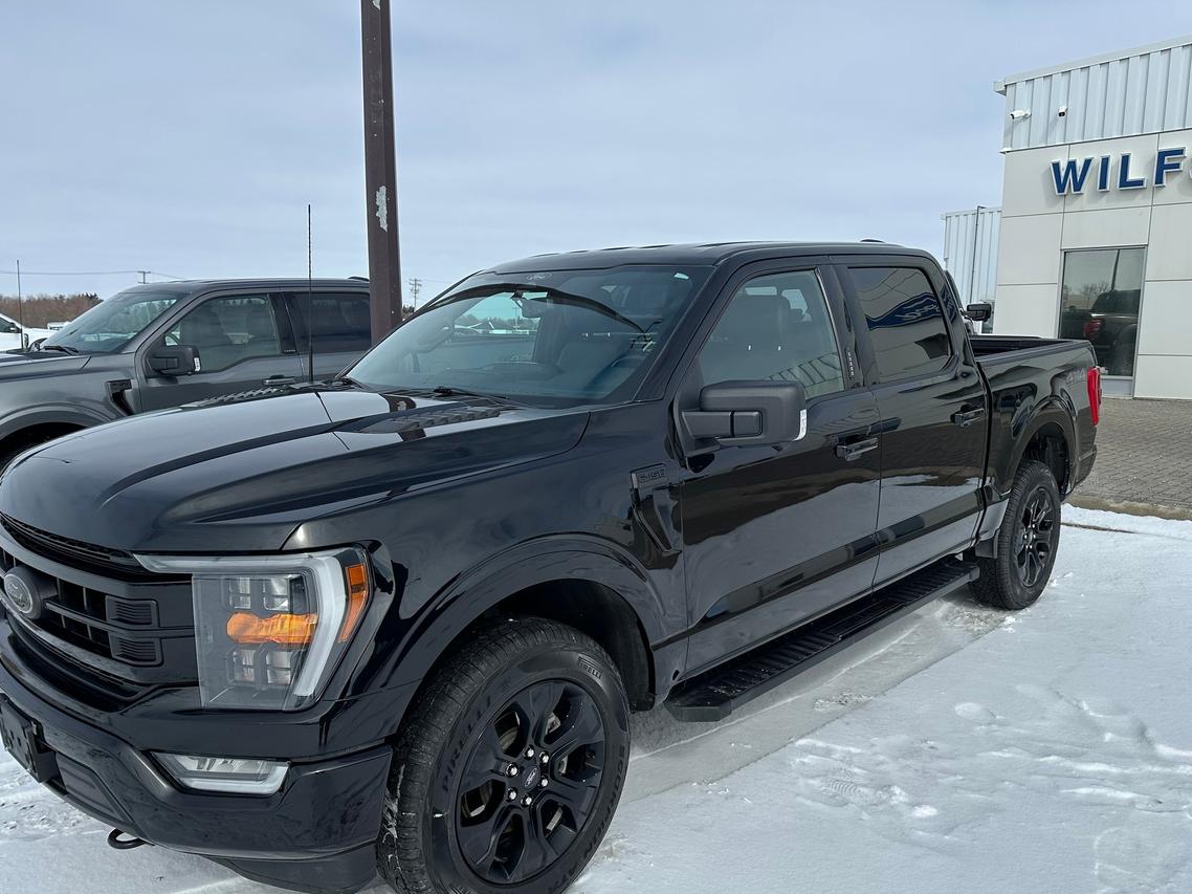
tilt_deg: -8.6
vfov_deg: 51.2
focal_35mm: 27
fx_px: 930
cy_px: 501
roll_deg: -0.1
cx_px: 603
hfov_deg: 65.3
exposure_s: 1/8929
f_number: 1.78
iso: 80
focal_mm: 6.86
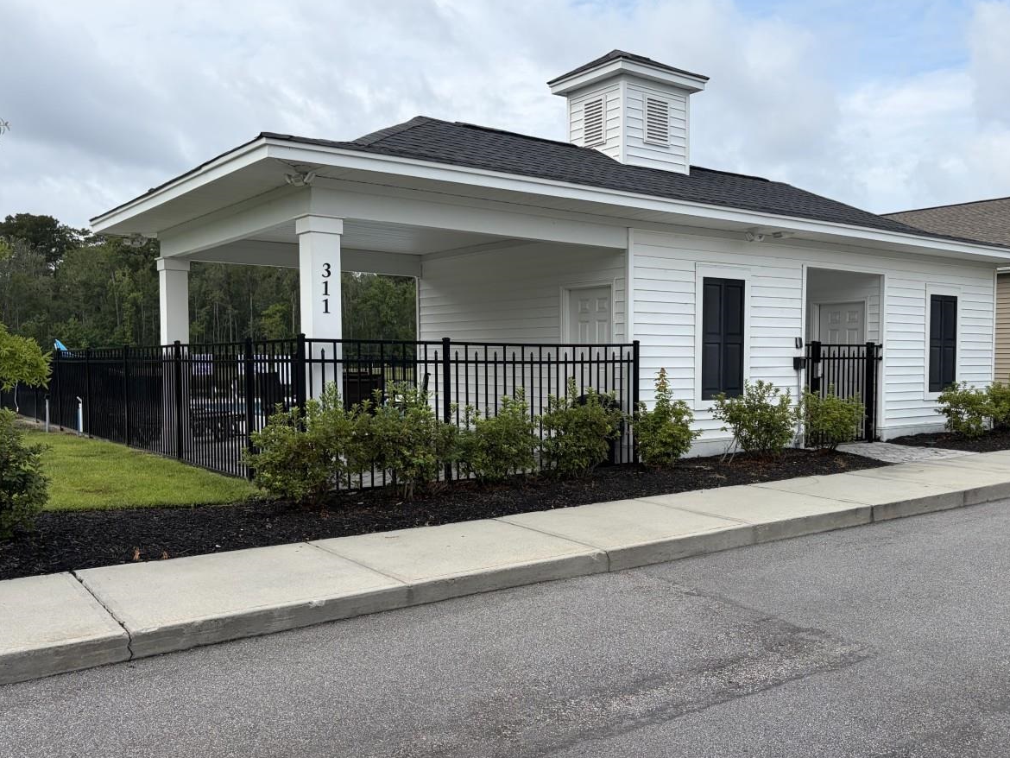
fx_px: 934
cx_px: 592
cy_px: 404
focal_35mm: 32
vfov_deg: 44.2
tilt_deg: -2.8
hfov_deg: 56.5
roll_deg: +0.6
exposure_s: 1/2538
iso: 64
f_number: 1.6
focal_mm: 5.96
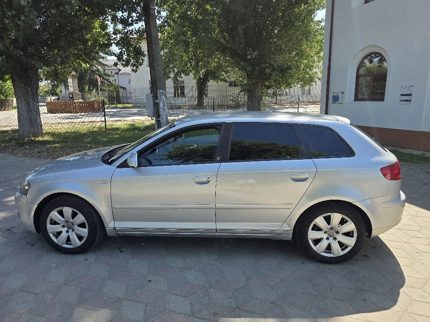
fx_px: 286
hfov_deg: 73.9
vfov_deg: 58.9
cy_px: 161
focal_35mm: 23
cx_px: 215
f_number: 1.7
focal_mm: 6.3
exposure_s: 1/2000
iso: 80
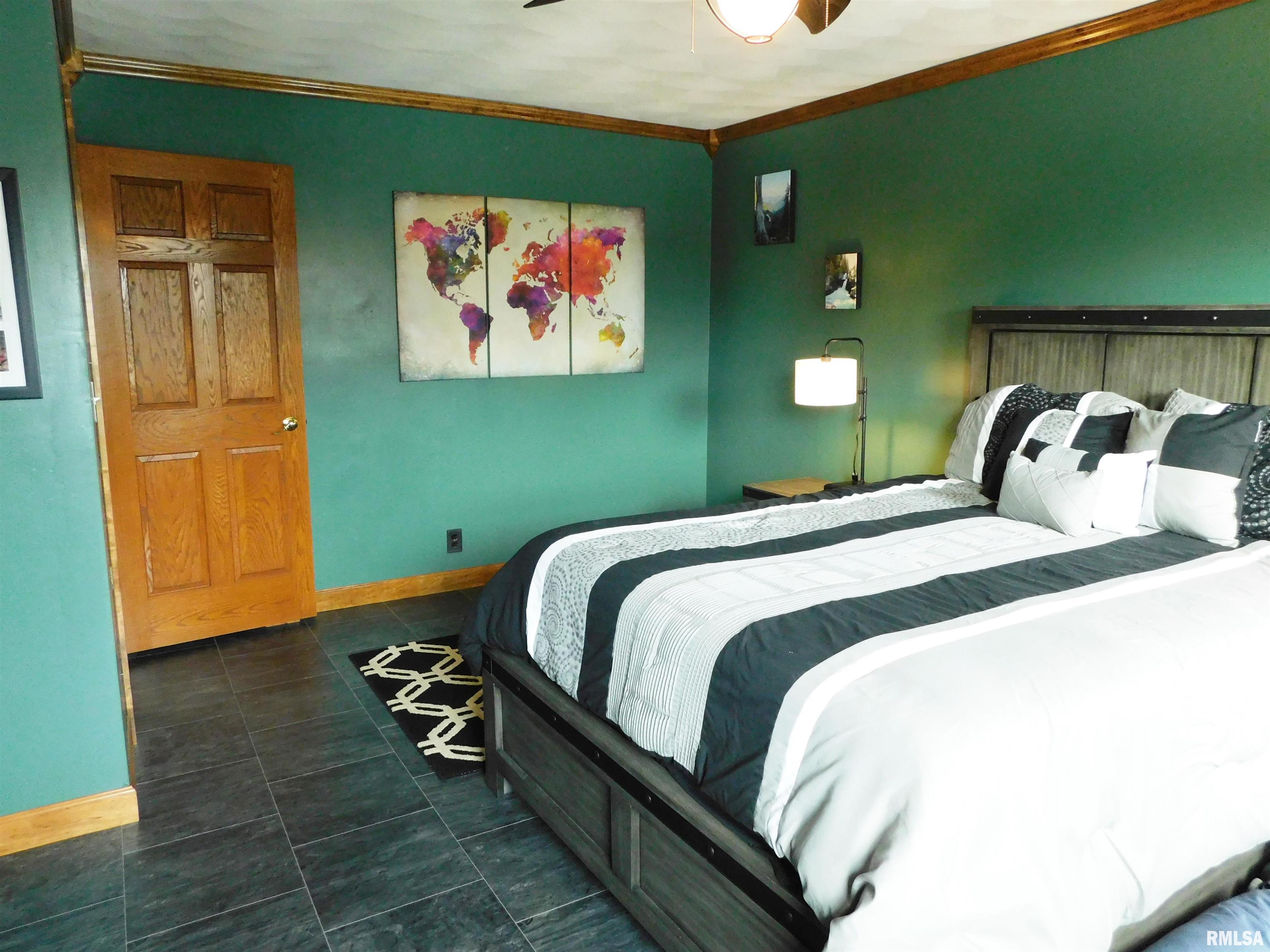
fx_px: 881
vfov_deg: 56.8
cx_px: 635
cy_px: 476
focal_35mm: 24
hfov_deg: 71.6
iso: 400
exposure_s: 1/30
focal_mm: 4.1
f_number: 3
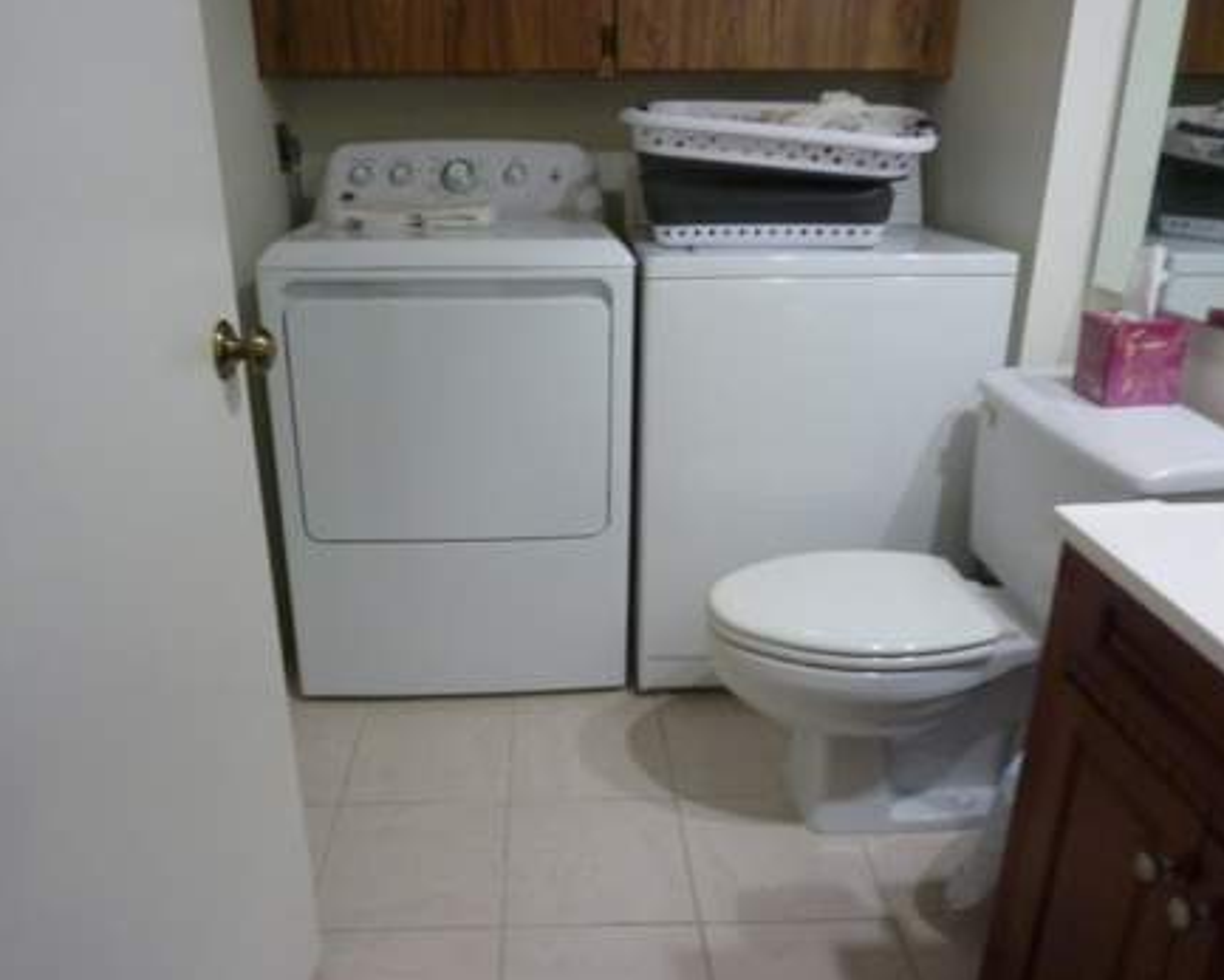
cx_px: 579
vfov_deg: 53.2
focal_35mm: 27
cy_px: 501
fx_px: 979
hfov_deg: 64.0
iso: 400
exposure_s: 1/20
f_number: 3.3
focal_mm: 4.1
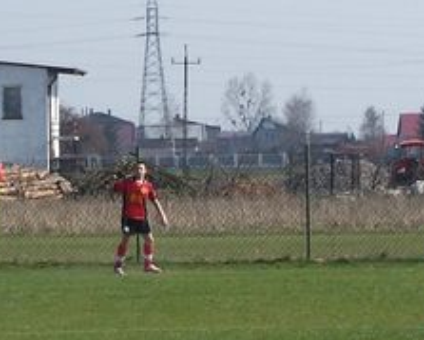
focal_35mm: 367
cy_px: 186
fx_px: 4611
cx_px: 114
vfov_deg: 4.2
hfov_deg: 5.3
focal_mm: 17.5
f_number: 4.5
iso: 80
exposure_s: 1/640
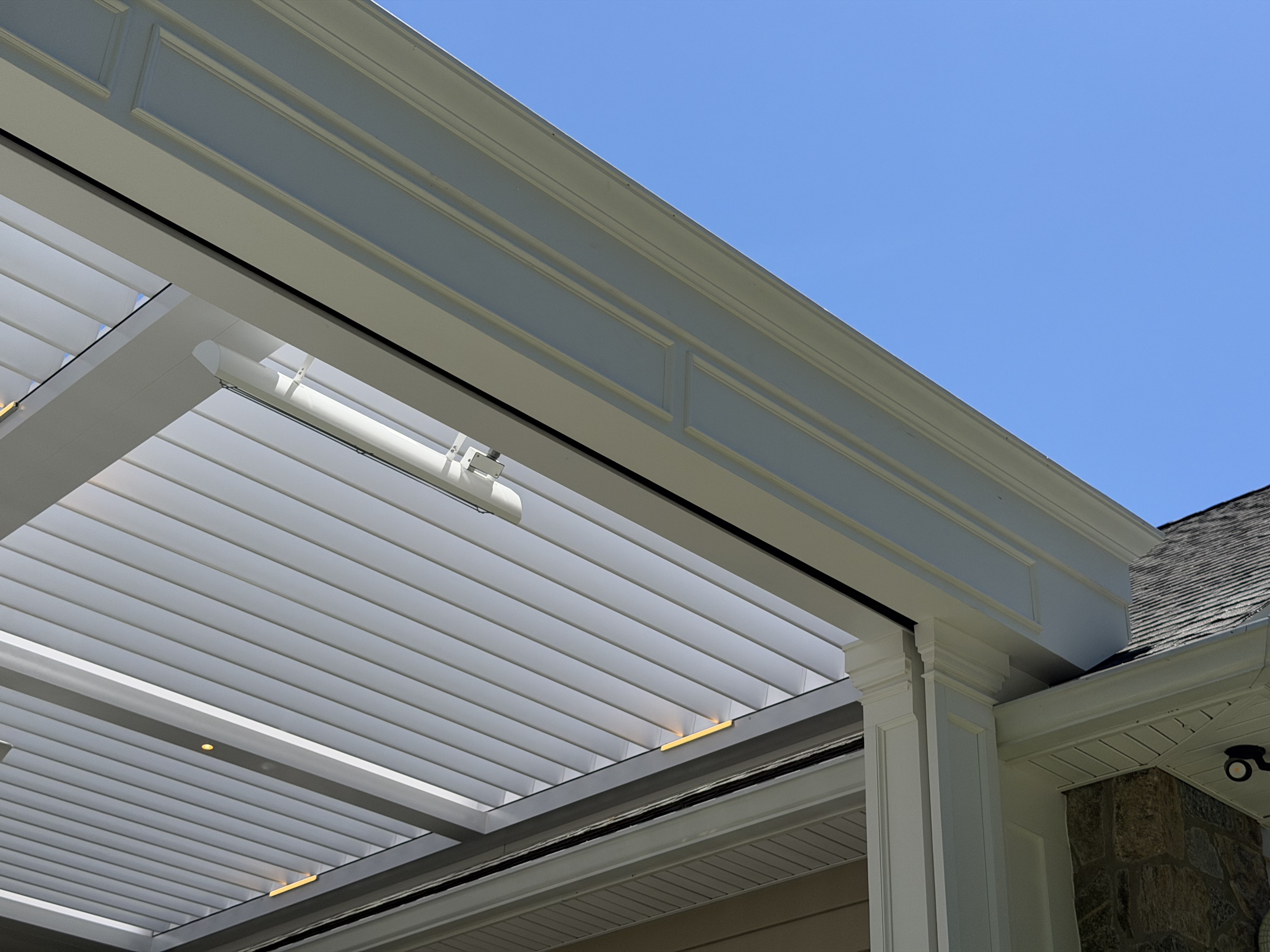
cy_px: 476
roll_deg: -4.0
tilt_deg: +29.9
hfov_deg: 39.7
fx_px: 1761
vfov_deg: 30.3
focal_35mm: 48
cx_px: 635
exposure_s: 1/4098
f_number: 1.78
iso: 64
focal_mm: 6.76
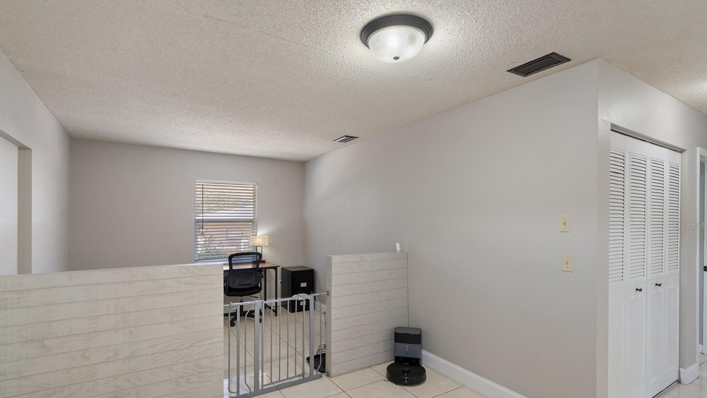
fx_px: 319
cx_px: 355
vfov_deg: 63.7
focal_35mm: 17
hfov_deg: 95.9
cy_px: 225
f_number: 9
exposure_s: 1/3
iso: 320
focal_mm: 16
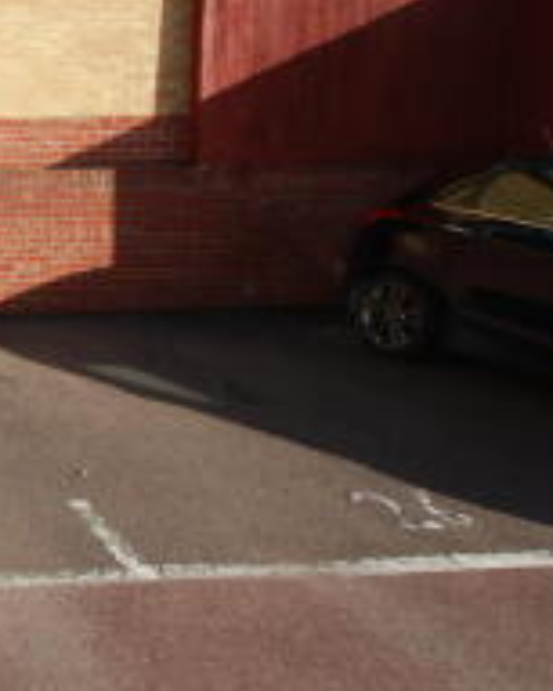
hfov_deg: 28.4
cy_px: 280
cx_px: -267
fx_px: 715
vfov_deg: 51.2
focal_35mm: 35
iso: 100
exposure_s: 1/160
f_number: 6.3
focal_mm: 10
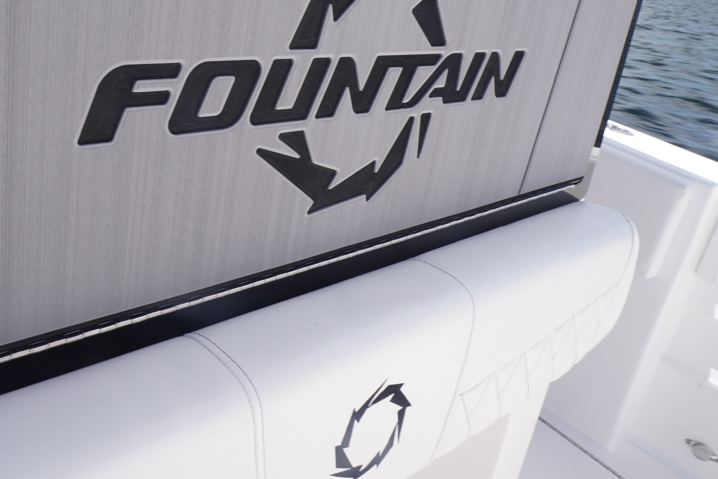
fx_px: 578
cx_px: 181
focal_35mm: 29
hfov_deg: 60.2
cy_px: 96
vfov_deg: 42.9
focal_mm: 12
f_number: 10
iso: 100
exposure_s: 1/30
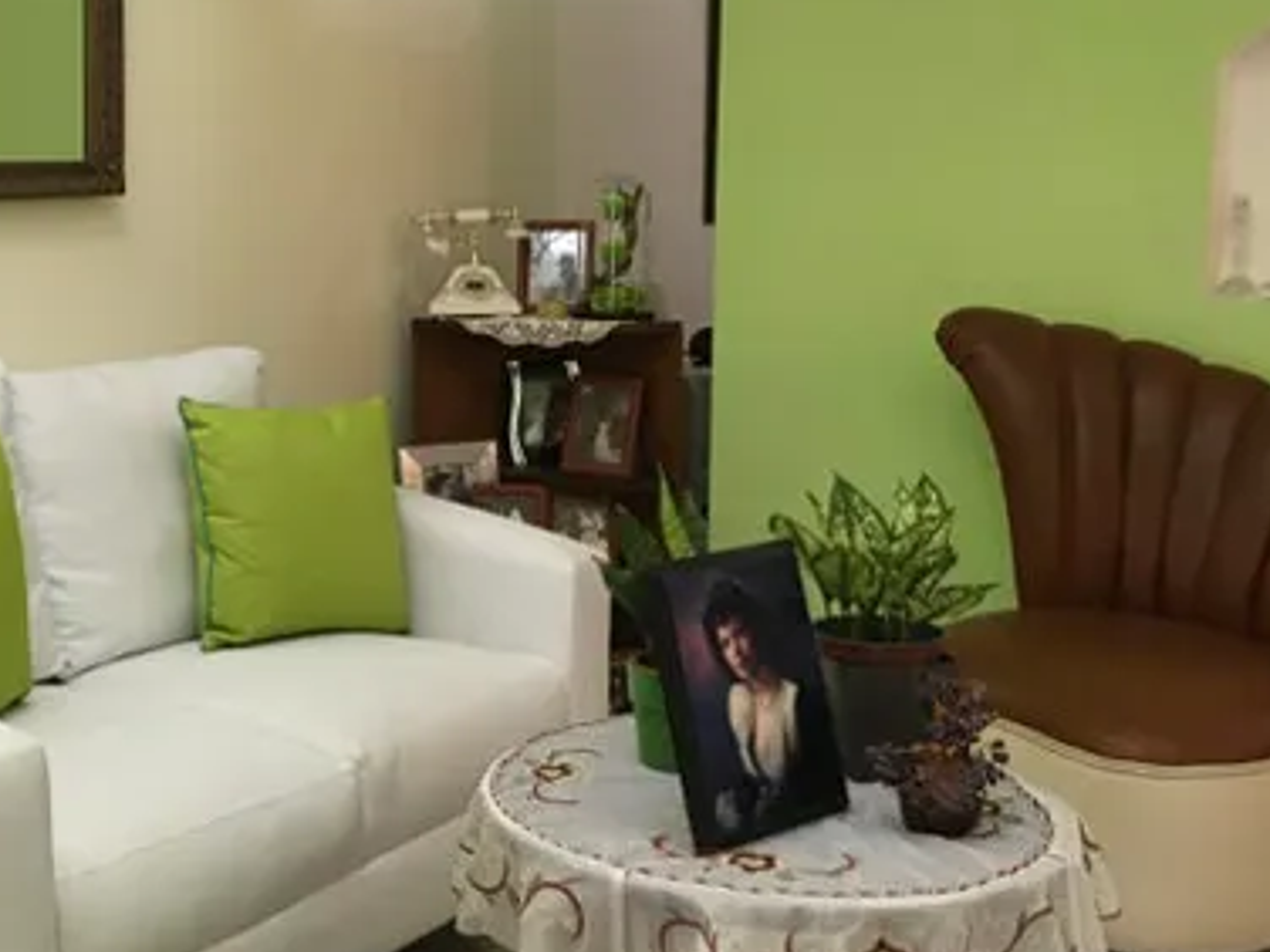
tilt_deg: -5.9
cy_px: 388
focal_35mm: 49
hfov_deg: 38.1
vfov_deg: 29.6
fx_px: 1798
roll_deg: +0.5
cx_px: 343
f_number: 2.2
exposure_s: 1/30
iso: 160
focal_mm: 4.15
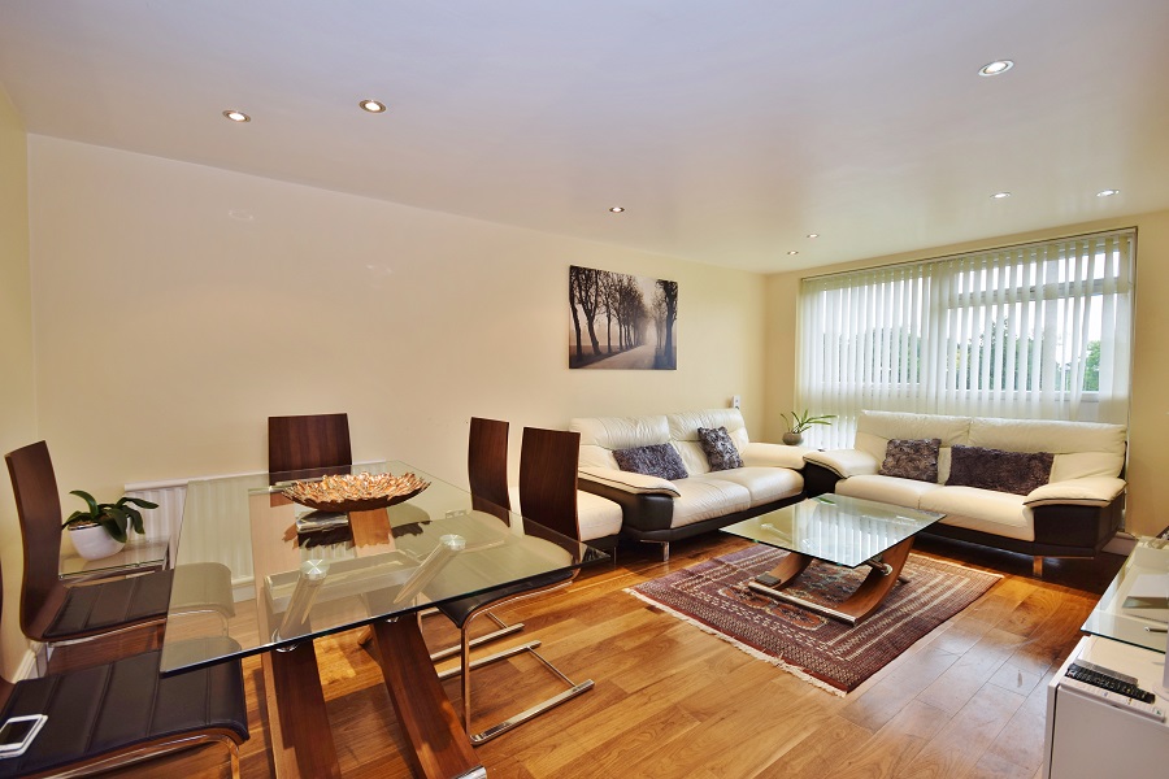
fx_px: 487
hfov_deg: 100.4
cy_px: 390
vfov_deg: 77.3
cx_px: 584
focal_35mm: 15
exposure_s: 1/25
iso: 100
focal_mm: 10
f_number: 4
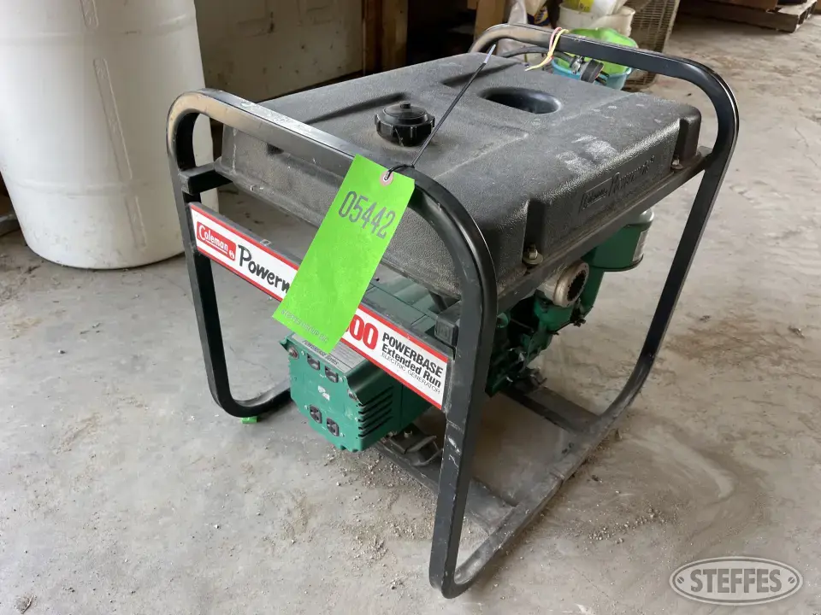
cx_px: 410
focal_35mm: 26
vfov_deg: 53.1
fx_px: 617
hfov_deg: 67.3
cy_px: 308
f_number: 1.6
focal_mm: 5.1
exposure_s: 1/148
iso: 32
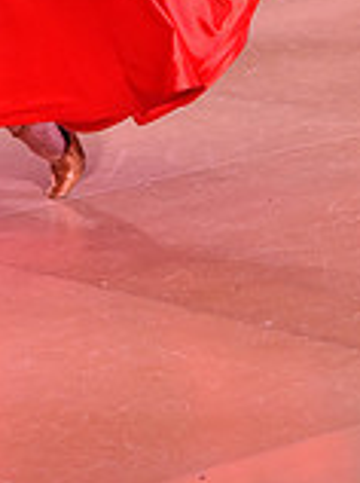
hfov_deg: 4.9
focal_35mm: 301
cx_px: -102
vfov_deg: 6.5
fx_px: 4185
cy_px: -235
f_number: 5.6
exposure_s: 1/320
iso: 2500
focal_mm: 85
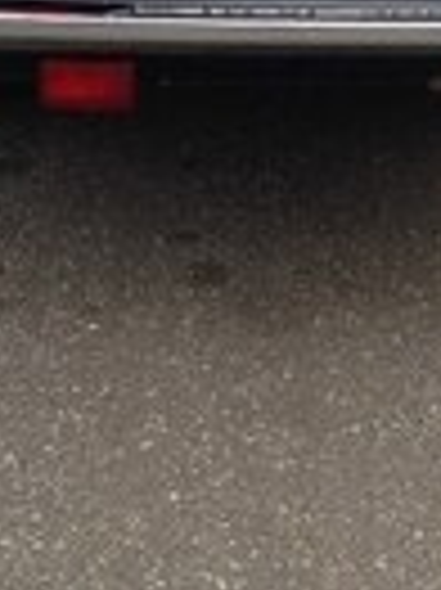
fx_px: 2127
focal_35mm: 125
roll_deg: -0.5
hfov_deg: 11.8
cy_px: -131
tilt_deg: -10.4
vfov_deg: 15.2
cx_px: 328
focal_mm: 4.12
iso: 50
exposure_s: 1/178
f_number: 2.4
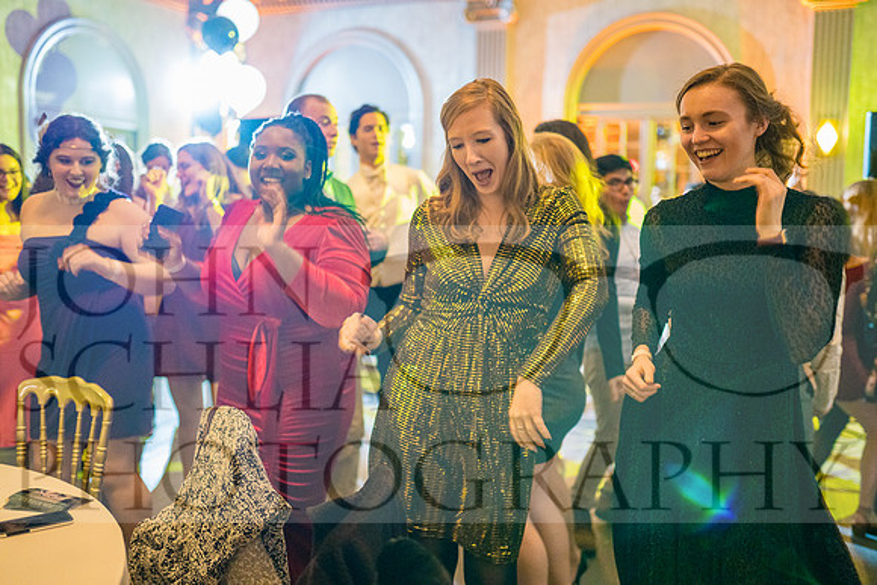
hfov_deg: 54.4
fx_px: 853
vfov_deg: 37.9
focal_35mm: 35
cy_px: 292
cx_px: 438
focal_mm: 35
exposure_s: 1/50
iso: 6400
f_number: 1.4
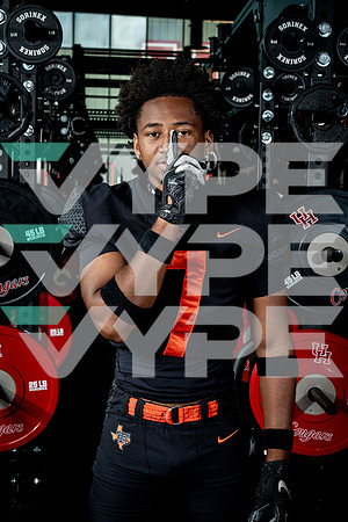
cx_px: 174
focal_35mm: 62
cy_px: 261
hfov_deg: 21.9
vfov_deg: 32.4
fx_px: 899
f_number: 9
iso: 640
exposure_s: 1/250
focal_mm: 62
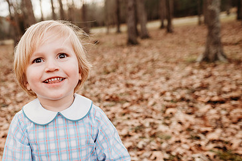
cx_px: 60
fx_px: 255
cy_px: 101
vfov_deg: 34.9
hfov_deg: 48.7
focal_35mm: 38
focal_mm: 24
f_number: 3.2
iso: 100
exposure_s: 1/250
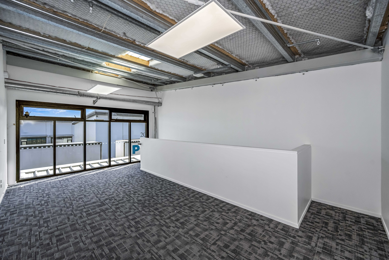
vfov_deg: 79.2
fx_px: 157
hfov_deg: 102.3
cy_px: 130
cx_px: 194
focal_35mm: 14
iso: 640
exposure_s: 1/1600
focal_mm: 14.5
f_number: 5.6
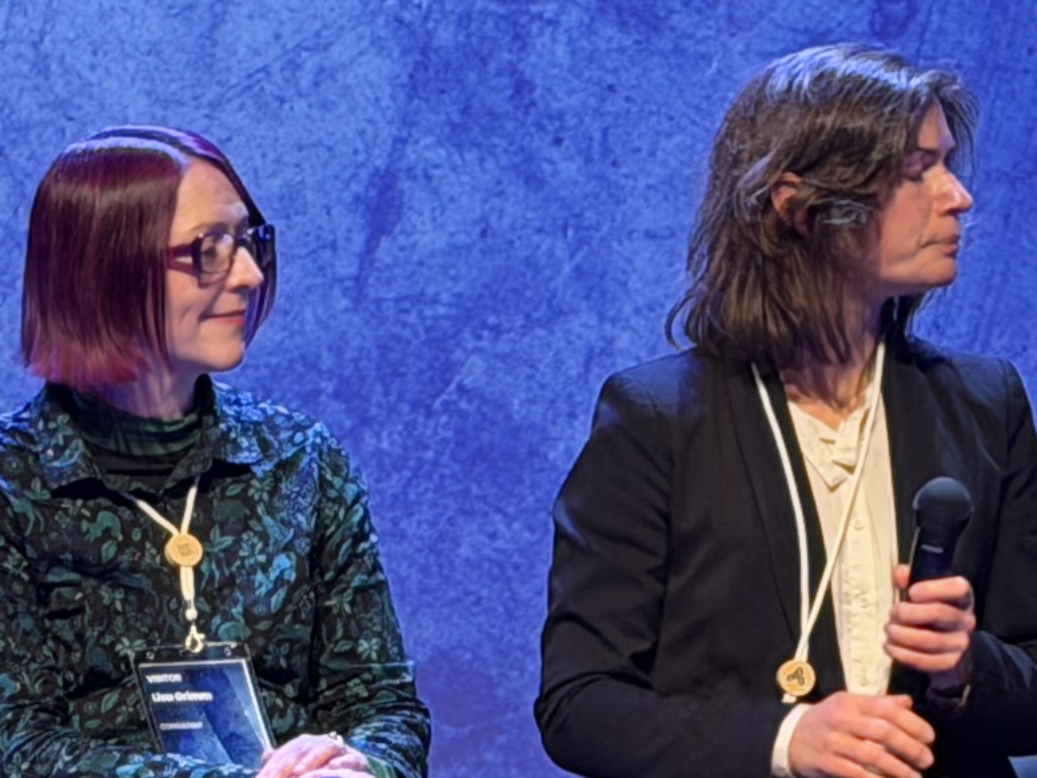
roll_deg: +0.5
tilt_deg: -3.6
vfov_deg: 5.9
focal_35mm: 249
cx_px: -7
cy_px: 1137
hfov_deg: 7.9
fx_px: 7461
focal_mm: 6.76
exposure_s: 1/50
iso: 160
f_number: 1.78
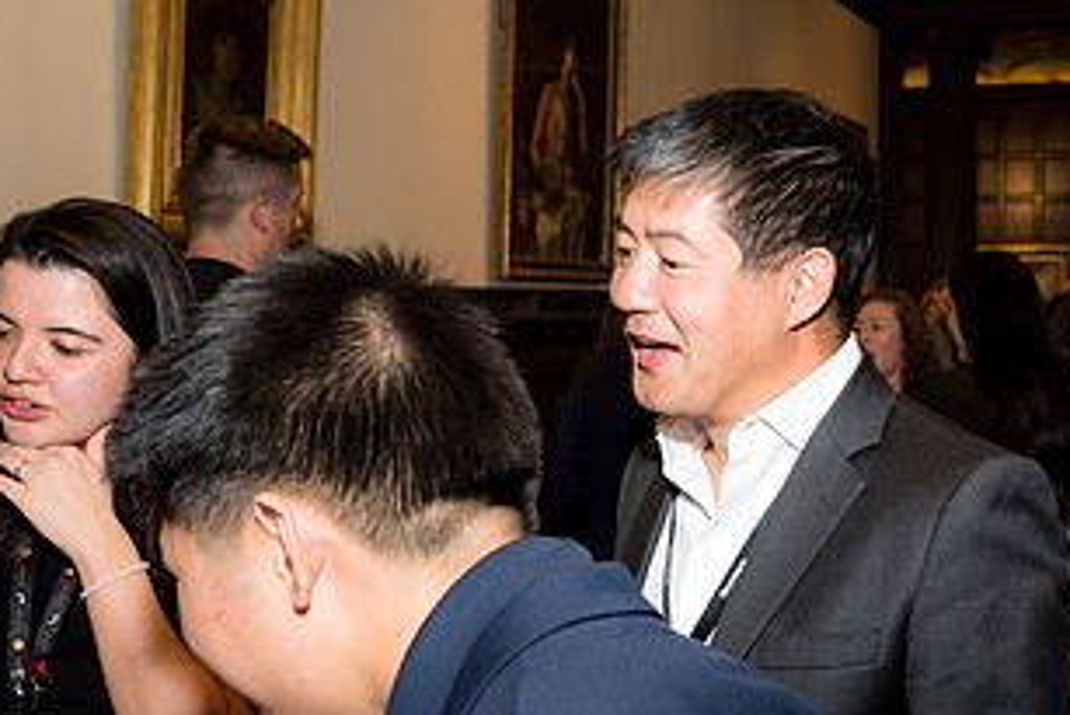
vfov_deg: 28.1
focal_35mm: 48
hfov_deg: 40.6
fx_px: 1427
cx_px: 708
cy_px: 368
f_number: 5
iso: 800
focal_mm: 24
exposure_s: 1/125
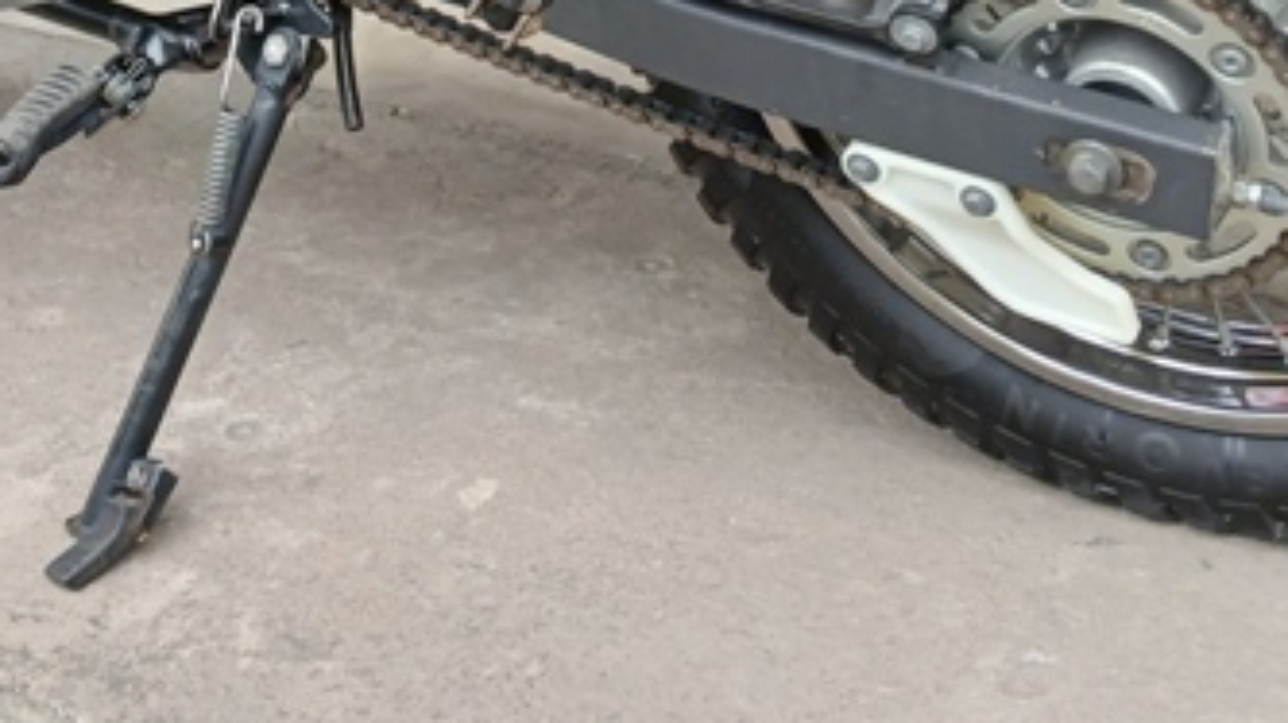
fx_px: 2321
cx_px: 371
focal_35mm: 68
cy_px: -352
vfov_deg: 16.2
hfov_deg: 30.6
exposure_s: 1/60
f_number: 1.8
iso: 80
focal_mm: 3.98
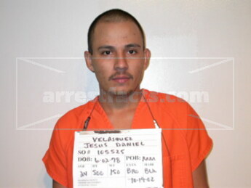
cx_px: 126
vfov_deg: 24.0
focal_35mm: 61
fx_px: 442
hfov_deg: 31.7
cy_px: 94
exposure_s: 1/60.3
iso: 100
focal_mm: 12.7
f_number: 3.1
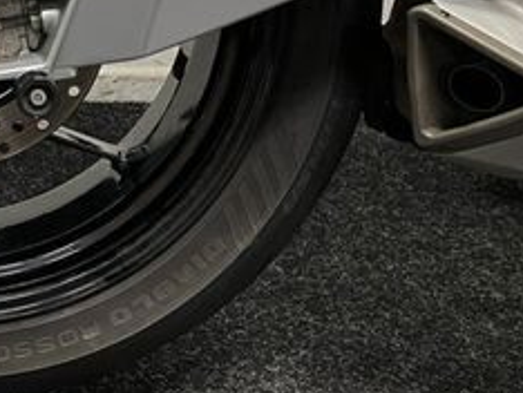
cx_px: -101
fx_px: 1074
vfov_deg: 19.7
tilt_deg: -12.3
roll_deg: +0.5
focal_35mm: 71
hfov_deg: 24.8
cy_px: -60
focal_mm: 5.1
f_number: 1.6
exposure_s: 1/50
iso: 160
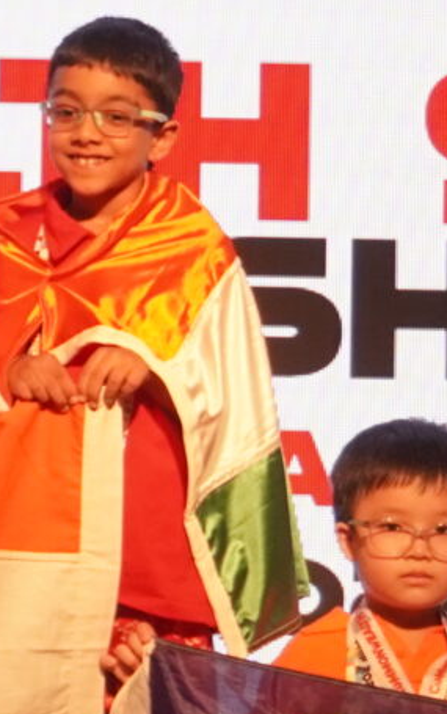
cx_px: -218
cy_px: 43
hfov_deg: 4.3
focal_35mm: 301
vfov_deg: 7.0
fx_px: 5855
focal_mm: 35
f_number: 5.6
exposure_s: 1/160
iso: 800
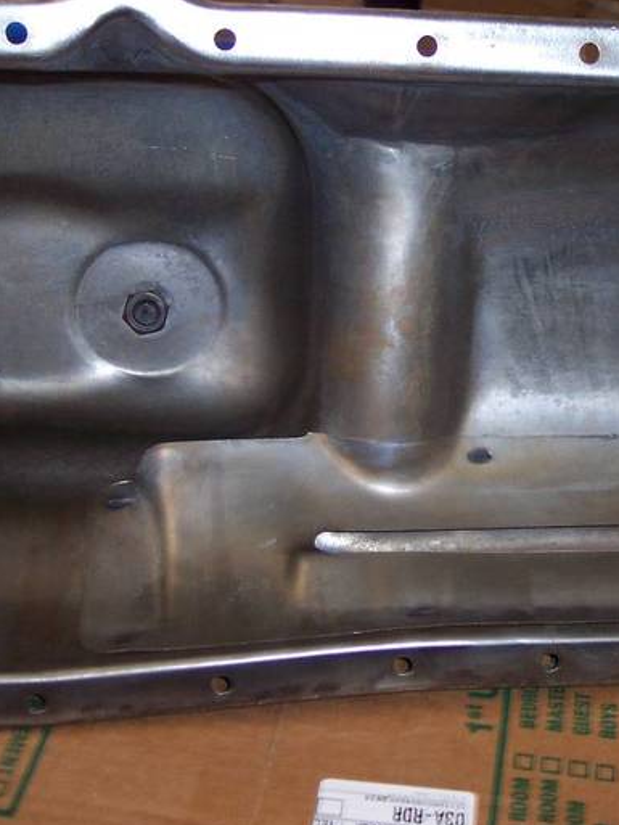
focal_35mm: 60
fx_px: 1430
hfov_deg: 24.2
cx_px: 465
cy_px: 383
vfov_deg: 32.2
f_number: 2.8
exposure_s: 1/30
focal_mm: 8
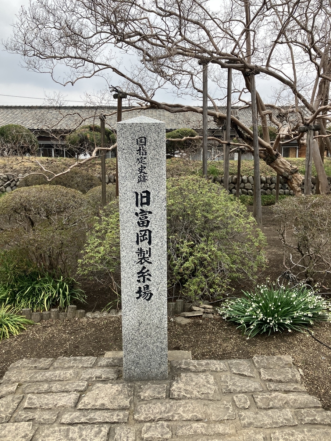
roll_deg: +1.2
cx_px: 166
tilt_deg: -7.9
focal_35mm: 28
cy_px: 220
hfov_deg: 49.7
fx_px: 357
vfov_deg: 63.4
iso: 25
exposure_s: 1/249
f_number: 1.8
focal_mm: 3.99
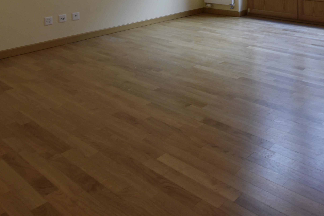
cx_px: 209
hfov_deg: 51.2
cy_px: -50
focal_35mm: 37
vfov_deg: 30.1
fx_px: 333
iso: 110
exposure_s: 1/15
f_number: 3.5
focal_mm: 10
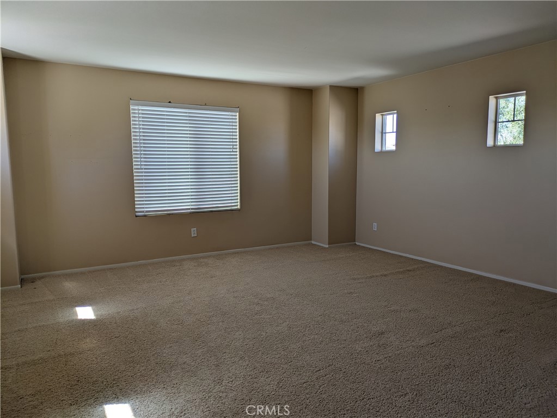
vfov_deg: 54.9
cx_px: 278
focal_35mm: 25
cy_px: 209
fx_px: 402
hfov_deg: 69.4
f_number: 1.89
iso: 42
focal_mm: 5.43
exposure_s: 1/166
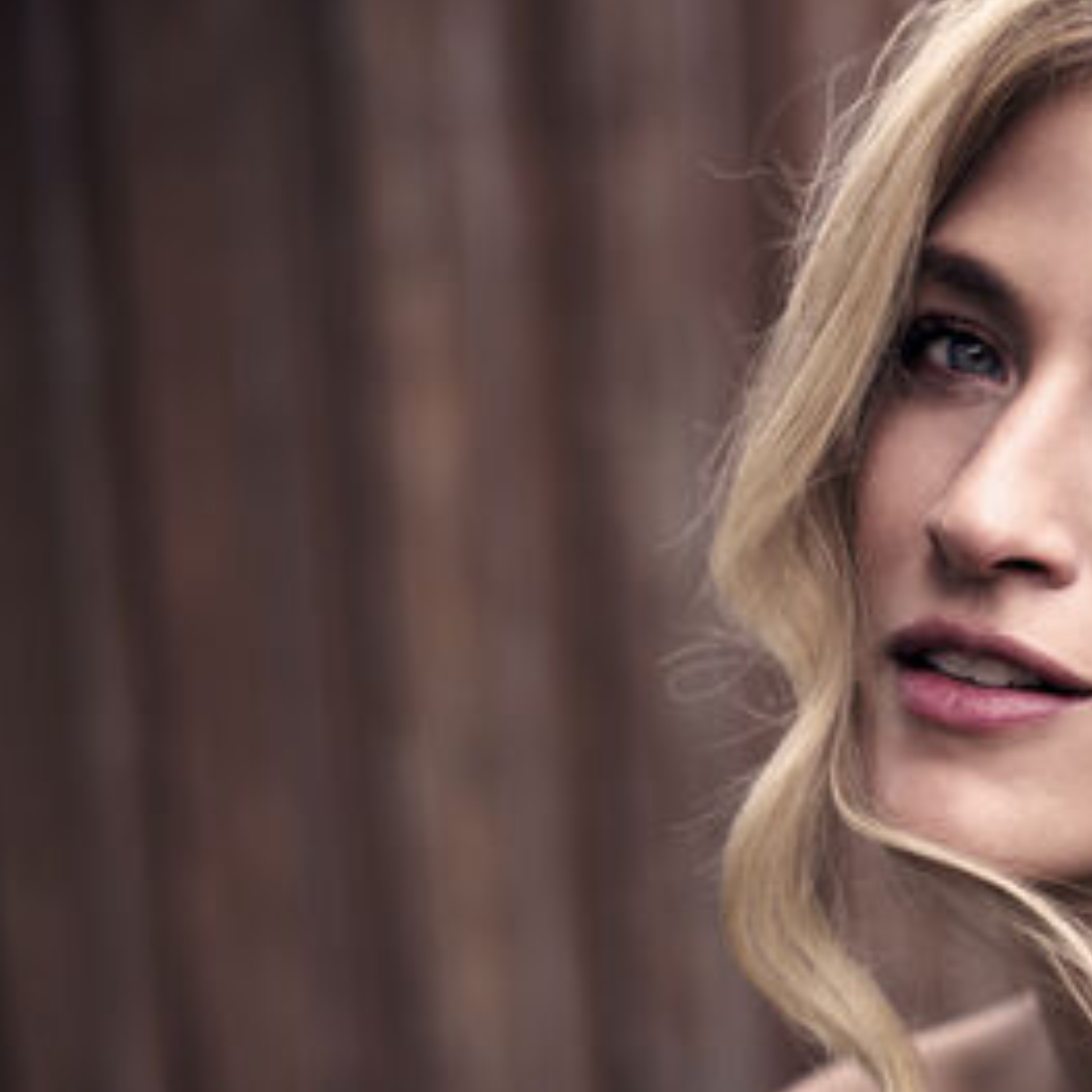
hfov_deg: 17.3
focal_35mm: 97
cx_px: 1196
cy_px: 783
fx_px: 3462
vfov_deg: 17.8
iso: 100
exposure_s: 1/1000
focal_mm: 50
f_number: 2.5
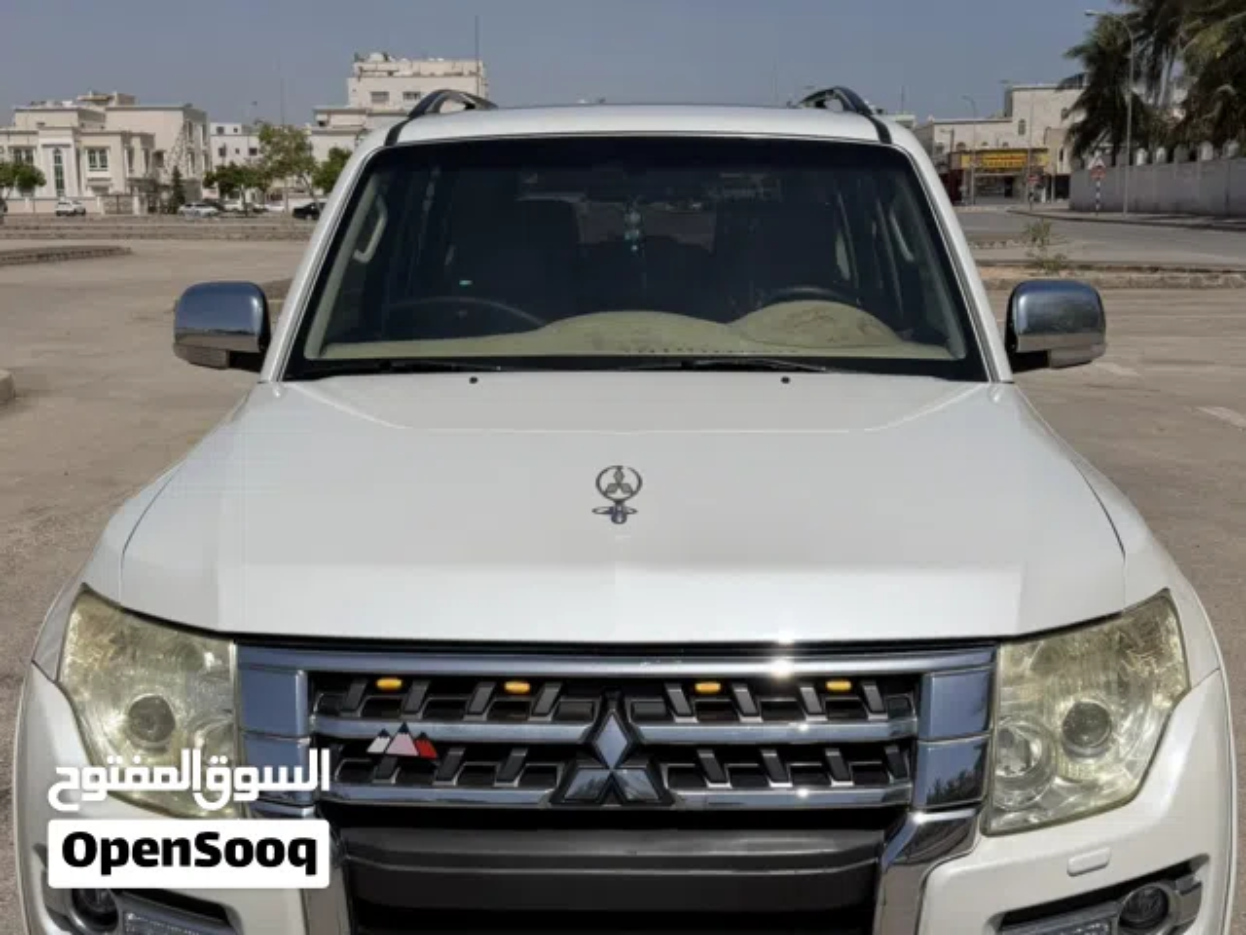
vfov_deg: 56.8
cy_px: 468
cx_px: 623
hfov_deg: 71.6
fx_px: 864
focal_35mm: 24
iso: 80
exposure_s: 1/14286
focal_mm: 6.76
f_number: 1.78
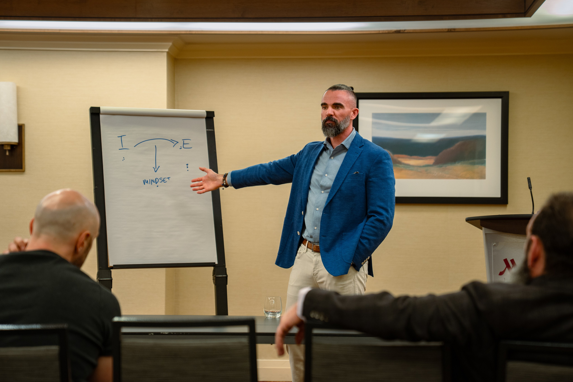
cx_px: 286
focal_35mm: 71
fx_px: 1132
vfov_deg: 19.2
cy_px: 191
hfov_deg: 28.4
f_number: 2.8
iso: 640
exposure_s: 1/160
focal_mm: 70
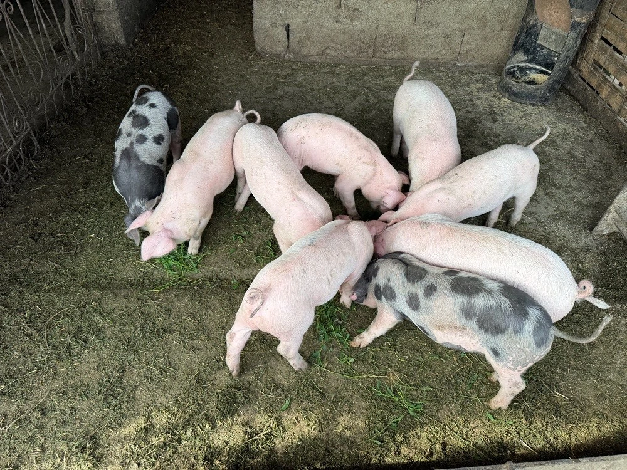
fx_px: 435
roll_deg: -2.5
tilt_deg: -43.6
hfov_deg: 71.6
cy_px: 235
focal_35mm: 24
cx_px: 314
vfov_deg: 56.8
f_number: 1.78
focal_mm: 6.76
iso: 64
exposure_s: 1/278
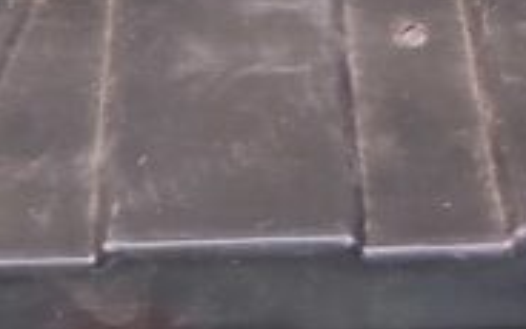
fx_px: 1075
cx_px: 363
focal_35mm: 75
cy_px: -39
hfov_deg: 27.3
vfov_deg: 16.8
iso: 233
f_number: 1.79
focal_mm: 4.74
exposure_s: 1/33
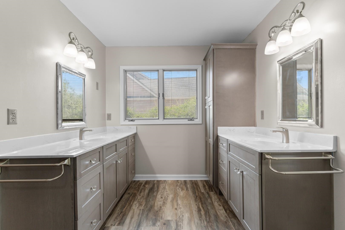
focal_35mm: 17
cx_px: 172
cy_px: 115
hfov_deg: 93.3
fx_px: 163
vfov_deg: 70.4
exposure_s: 1/13
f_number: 4.8
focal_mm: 11.5
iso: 100
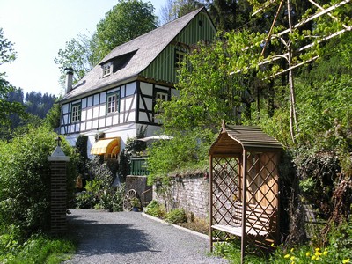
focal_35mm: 38
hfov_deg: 49.0
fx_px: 386
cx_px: 176
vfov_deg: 37.7
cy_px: 132
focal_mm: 7.8
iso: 100
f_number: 5.6
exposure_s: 1/350
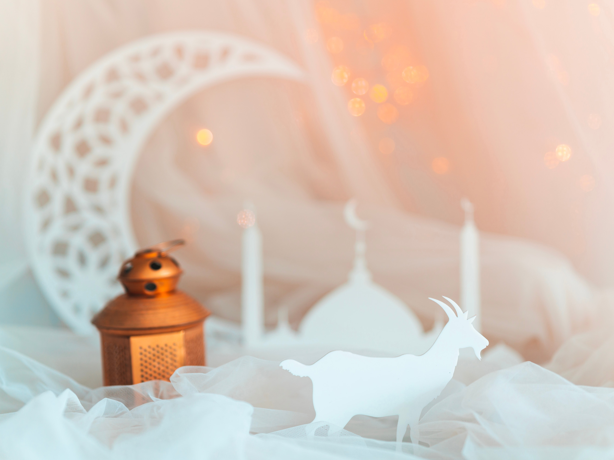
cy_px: 232
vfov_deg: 15.9
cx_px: 324
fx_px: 1649
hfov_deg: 21.1
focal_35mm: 93
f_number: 1.6
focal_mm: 85
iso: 125
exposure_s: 1/200
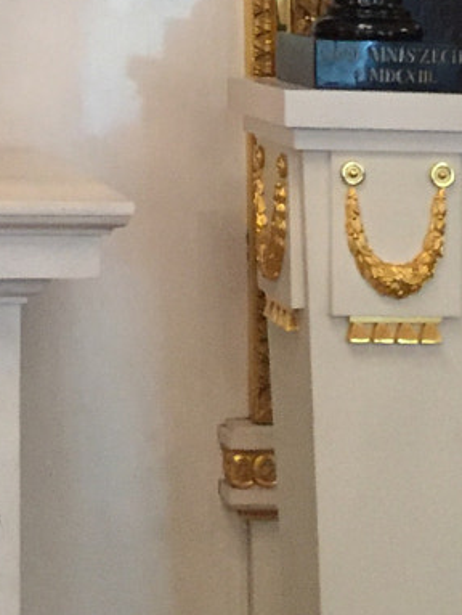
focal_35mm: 121
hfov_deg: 11.9
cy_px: -281
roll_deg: +0.1
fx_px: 2150
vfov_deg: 15.2
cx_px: -165
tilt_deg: +4.0
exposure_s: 1/33
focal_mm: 4.15
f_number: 2.2
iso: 250
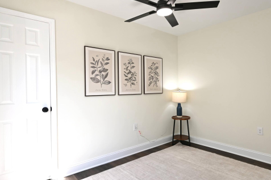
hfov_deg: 78.1
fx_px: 166
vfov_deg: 57.2
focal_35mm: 22
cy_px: 89
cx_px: 155
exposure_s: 1/50
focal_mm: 14
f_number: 5.6
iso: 220
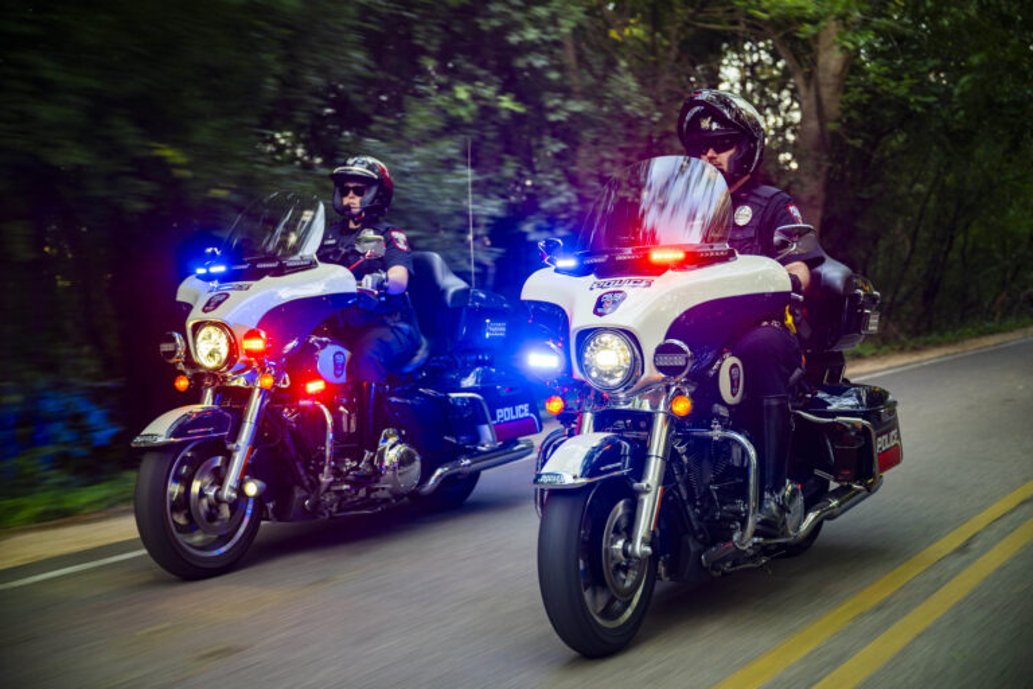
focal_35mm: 48
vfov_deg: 28.1
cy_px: 344
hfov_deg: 41.1
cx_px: 516
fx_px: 1377
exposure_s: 1/80
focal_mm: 48
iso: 200
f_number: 2.8
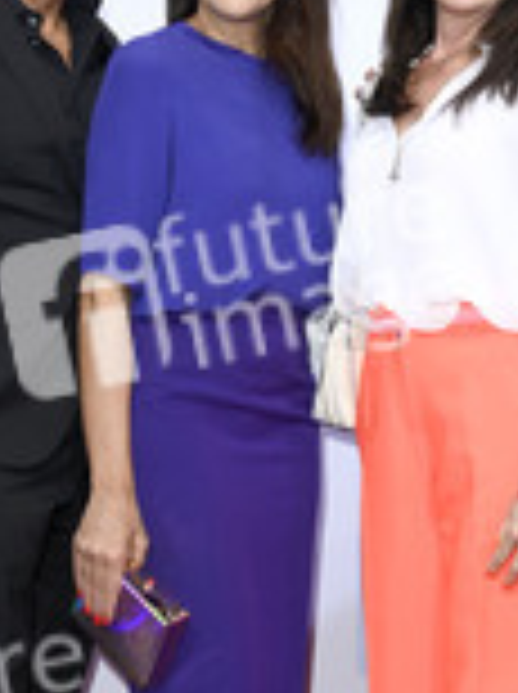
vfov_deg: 20.5
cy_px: 518
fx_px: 1901
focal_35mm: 95
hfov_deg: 15.5
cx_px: 360
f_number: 6.3
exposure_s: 1/250
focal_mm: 38
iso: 400
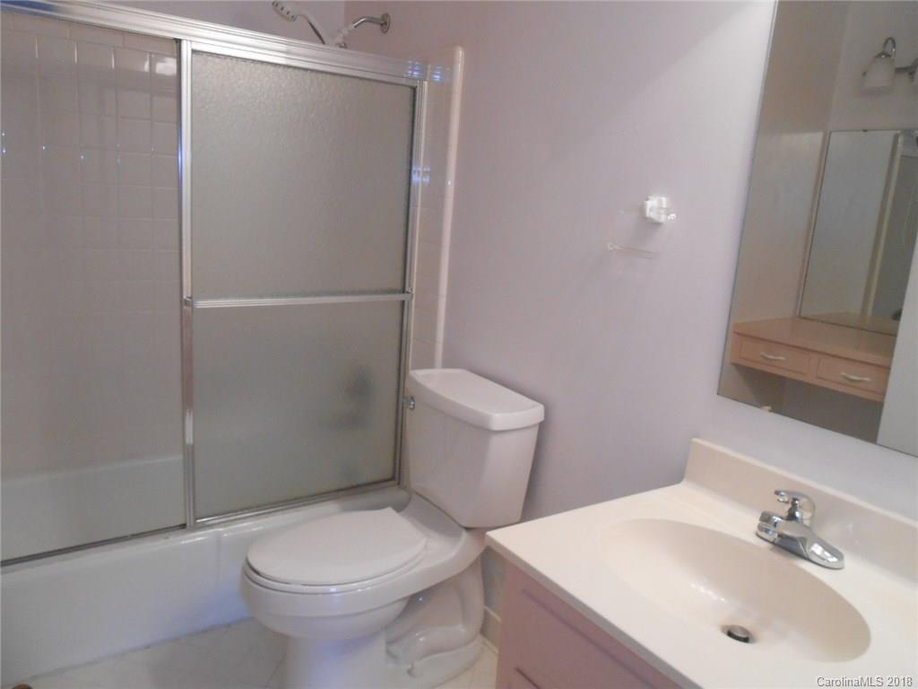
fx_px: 690
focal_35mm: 26
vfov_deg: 53.1
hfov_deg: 67.3
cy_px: 344
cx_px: 459
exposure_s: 1/30
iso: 400
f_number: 3.5
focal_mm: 4.6
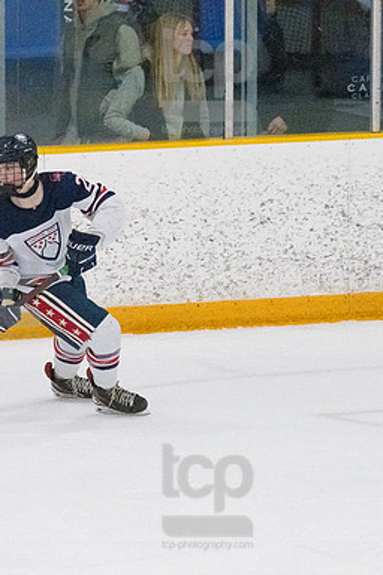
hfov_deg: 3.0
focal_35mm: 453
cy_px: 288
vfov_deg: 4.6
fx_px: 7229
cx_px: -4
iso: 8000
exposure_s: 1/1600
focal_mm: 200
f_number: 5
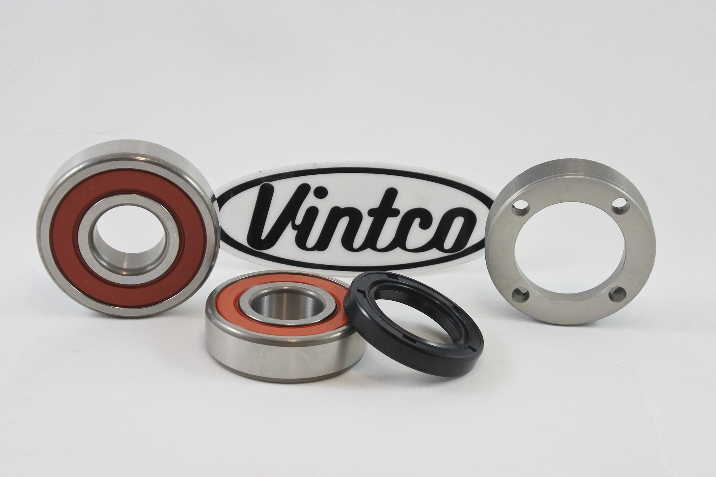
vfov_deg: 24.6
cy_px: 238
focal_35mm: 55
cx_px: 358
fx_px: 1094
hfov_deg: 36.2
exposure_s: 1/125
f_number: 4.8
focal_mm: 20.6
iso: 400
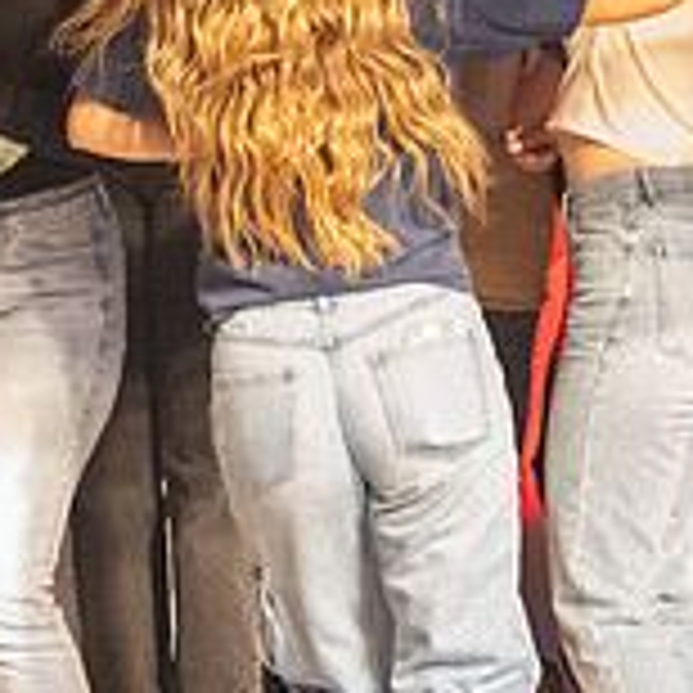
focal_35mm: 312
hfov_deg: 5.6
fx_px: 7067
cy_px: 110
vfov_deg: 5.6
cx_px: 344
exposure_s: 1/320
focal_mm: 78
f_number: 2.8
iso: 6400
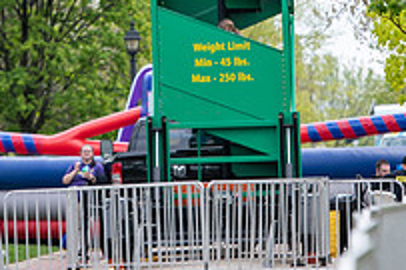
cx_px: 152
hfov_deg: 4.5
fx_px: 5150
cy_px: -75
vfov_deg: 3.0
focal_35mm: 457
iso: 160
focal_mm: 160
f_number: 4
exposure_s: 1/640
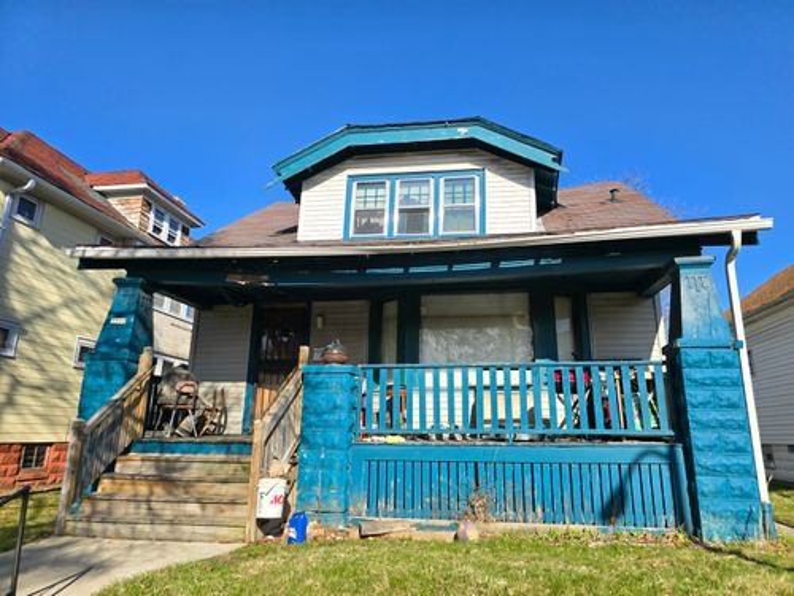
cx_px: 397
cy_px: 298
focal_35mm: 23
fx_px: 528
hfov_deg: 73.9
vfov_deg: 58.9
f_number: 1.7
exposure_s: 1/682
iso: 12
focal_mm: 6.3
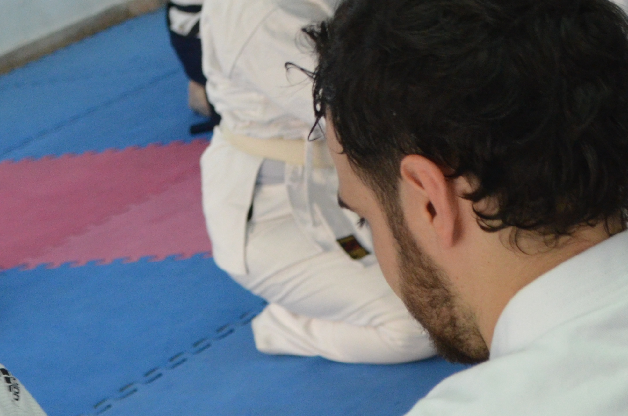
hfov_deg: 13.7
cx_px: 171
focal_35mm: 150
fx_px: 2612
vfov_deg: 9.1
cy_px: 416
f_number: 5.3
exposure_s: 1/60
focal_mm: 40
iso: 1600
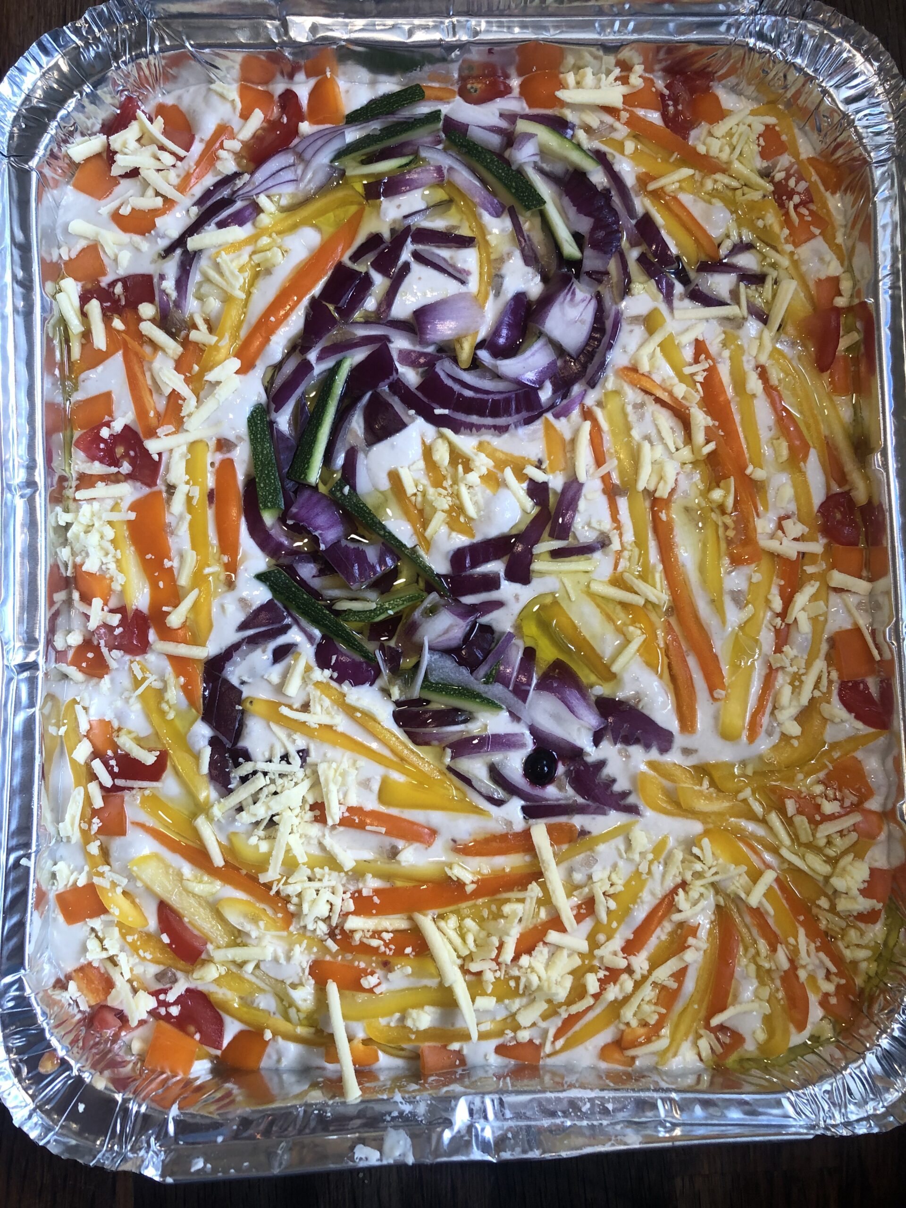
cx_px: 453
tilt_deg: -85.0
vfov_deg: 63.4
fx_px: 977
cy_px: 604
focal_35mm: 28
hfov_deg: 49.7
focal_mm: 3.99
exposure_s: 1/33
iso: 32
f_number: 1.8
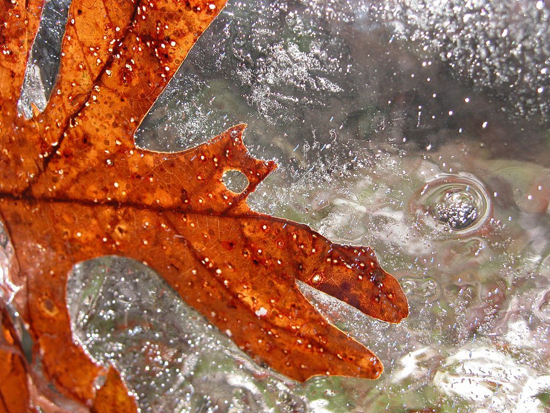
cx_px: 275
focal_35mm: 62
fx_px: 985
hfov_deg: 31.2
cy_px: 206
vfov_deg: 23.7
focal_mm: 15.7
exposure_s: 1/203
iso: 100
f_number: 4.5
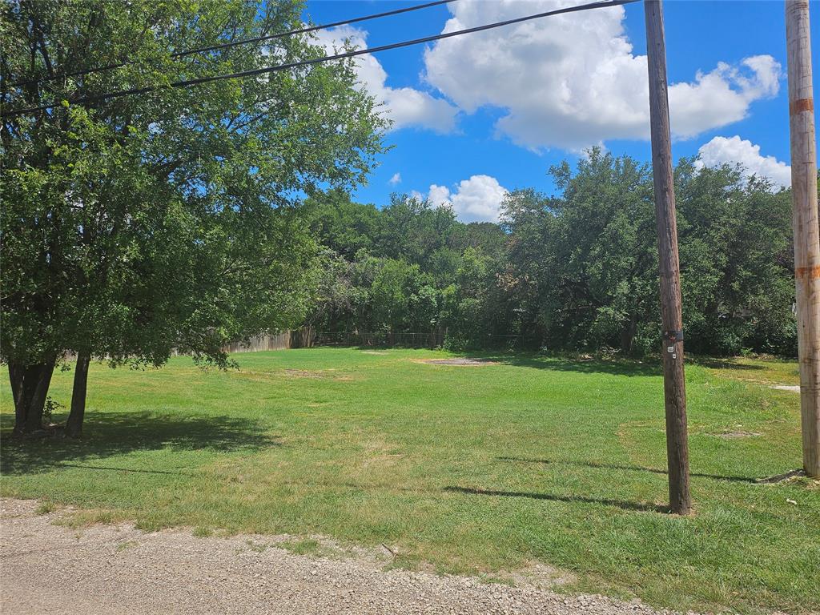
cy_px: 308
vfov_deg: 56.8
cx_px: 410
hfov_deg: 71.6
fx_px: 569
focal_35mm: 24
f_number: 1.8
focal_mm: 5
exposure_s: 1/4579
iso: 50
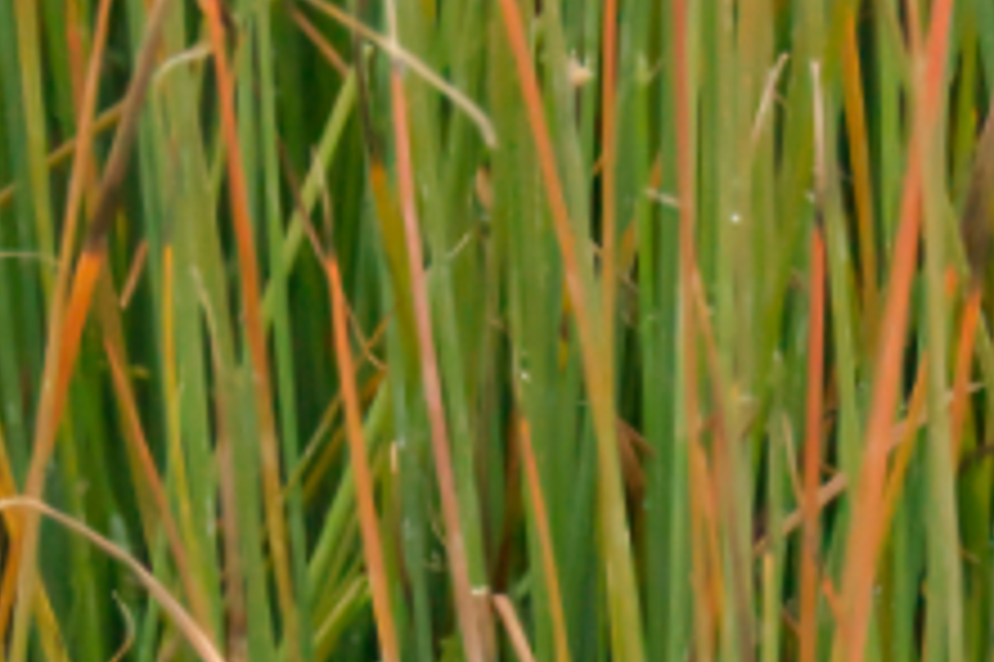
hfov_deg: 4.6
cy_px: 986
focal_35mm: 448
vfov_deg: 3.1
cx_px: 405
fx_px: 12352
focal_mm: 55
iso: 3200
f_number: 10
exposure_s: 1/400
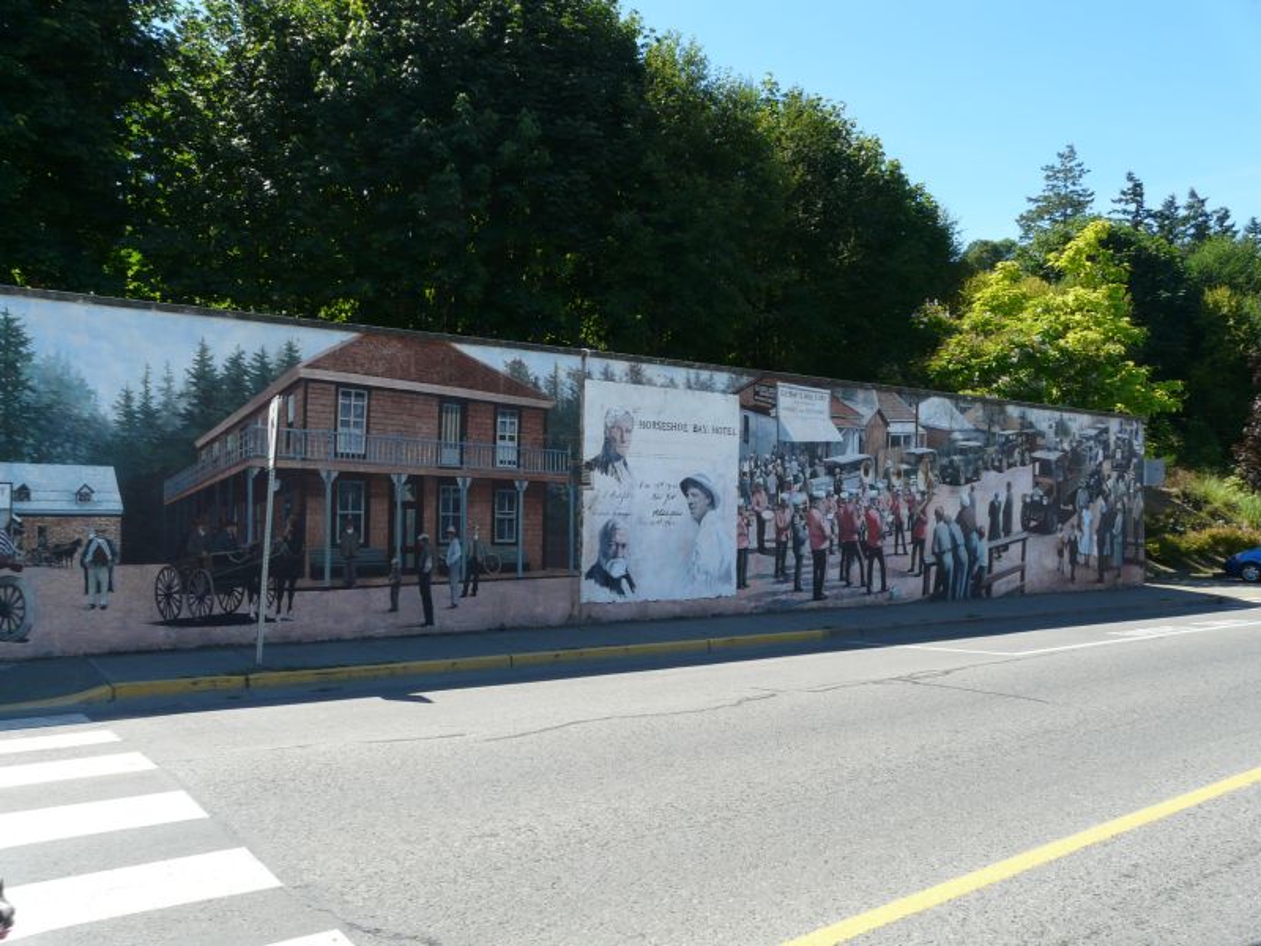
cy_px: 473
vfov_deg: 49.7
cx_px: 630
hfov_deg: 63.4
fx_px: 1020
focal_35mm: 28
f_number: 5
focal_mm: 4.6
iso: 100
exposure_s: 1/250
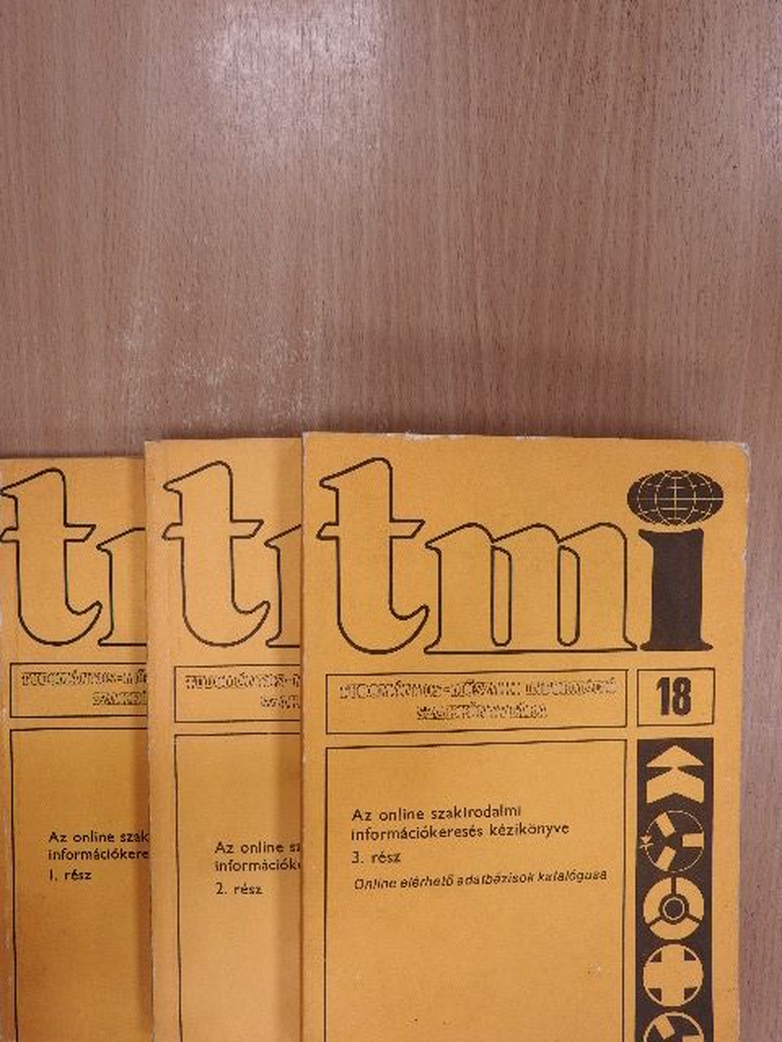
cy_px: 521
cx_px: 391
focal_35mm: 35
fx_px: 1054
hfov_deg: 40.7
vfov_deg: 52.6
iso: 100
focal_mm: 6.3
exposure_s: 1/30
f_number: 3.8
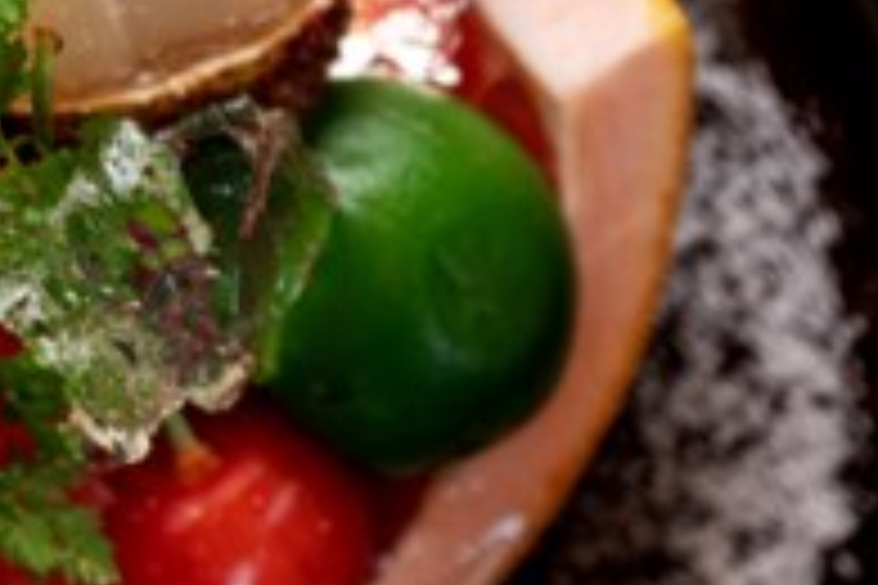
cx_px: 1783
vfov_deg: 5.5
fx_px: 5877
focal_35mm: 241
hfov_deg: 8.1
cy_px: 1316
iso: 250
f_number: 4
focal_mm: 49
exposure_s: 1/160
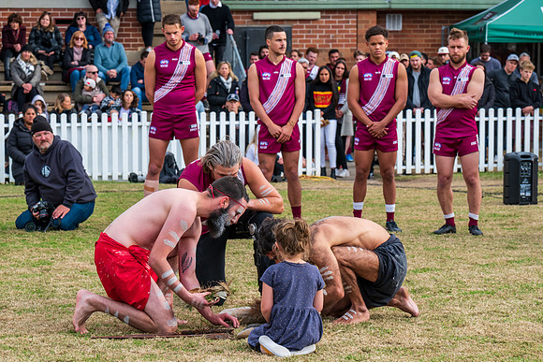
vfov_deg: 10.5
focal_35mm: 131
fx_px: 1971
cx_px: 238
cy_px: 187
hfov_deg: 15.7
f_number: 7.1
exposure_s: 1/400
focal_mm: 110
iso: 400
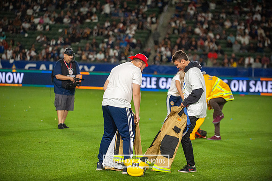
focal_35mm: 125
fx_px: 944
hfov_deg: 16.4
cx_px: 136
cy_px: 90
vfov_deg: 11.0
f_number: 2.8
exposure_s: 1/2500
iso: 3200
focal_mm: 125
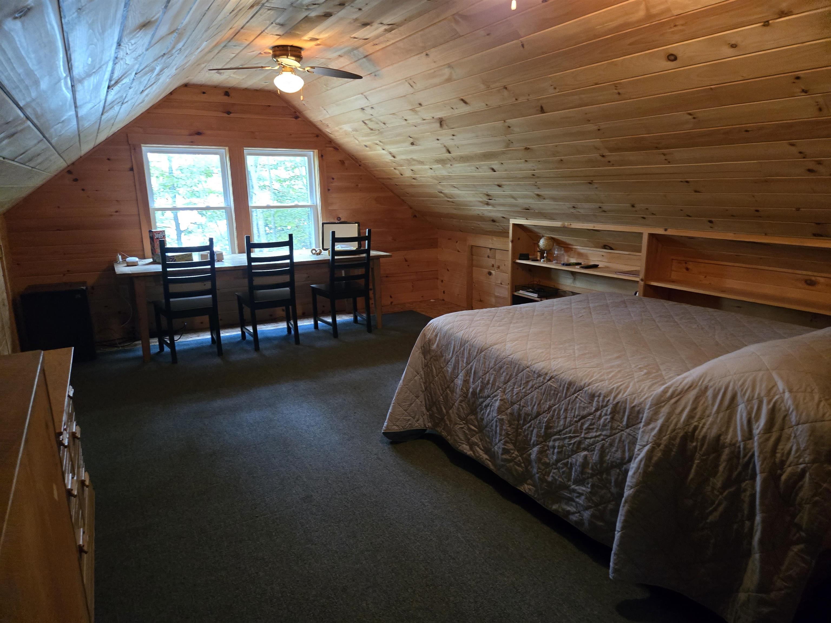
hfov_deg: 73.9
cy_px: 312
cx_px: 416
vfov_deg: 58.9
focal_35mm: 23
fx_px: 552
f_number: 1.8
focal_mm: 5.4
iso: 2000
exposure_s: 1/60
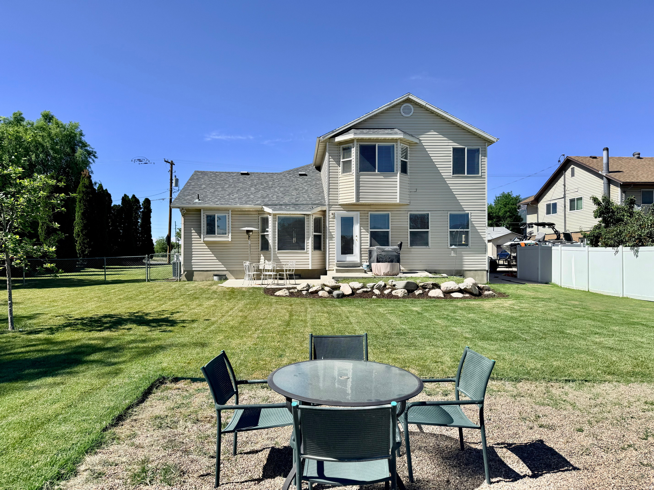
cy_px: 245
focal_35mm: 24
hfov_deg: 71.6
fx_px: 453
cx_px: 327
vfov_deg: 56.8
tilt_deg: +1.0
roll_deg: -0.4
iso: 80
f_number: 1.78
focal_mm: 6.76
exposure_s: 1/4975
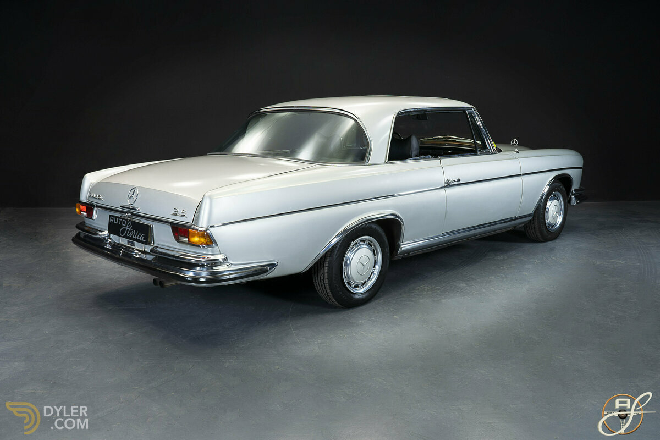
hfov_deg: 57.2
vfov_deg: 40.0
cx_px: 330
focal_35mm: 33
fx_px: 605
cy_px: 220
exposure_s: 1/1.67
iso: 250
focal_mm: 33
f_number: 11
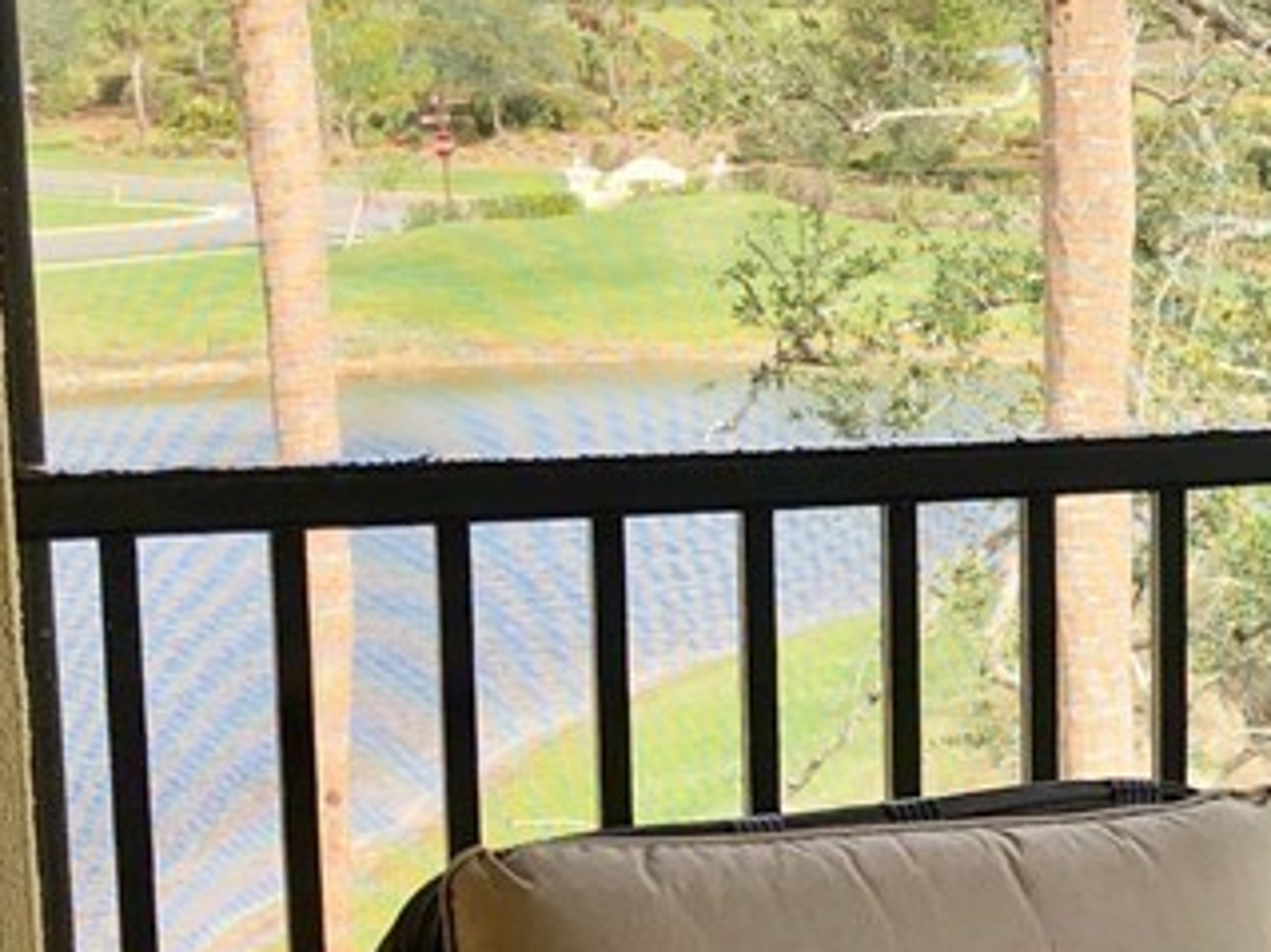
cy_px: 542
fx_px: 3303
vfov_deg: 16.4
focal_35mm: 90
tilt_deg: -10.0
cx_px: 1713
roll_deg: -1.0
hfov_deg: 19.8
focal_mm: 3.99
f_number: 1.8
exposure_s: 1/685
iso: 20
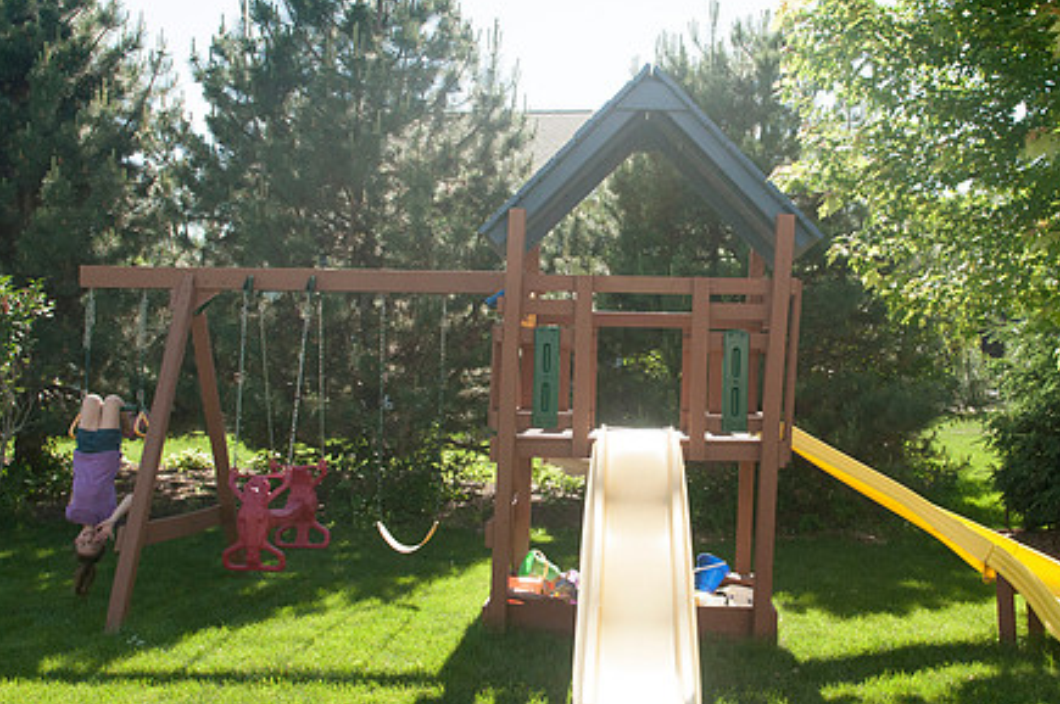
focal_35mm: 36
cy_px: 413
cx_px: 648
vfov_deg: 36.7
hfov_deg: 52.7
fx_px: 1059
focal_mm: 18
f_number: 5
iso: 400
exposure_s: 1/2000
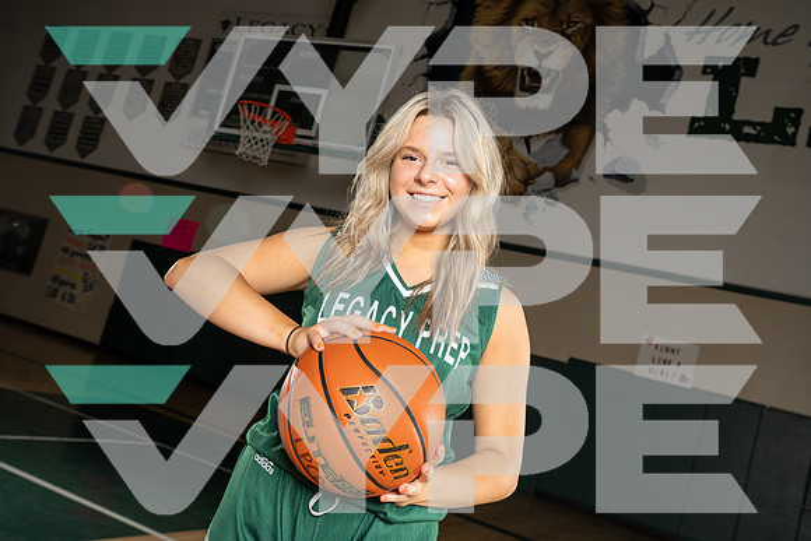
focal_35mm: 36
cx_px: 406
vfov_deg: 36.9
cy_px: 270
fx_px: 811
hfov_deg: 53.1
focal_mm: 36
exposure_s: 1/250
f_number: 7.1
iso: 320
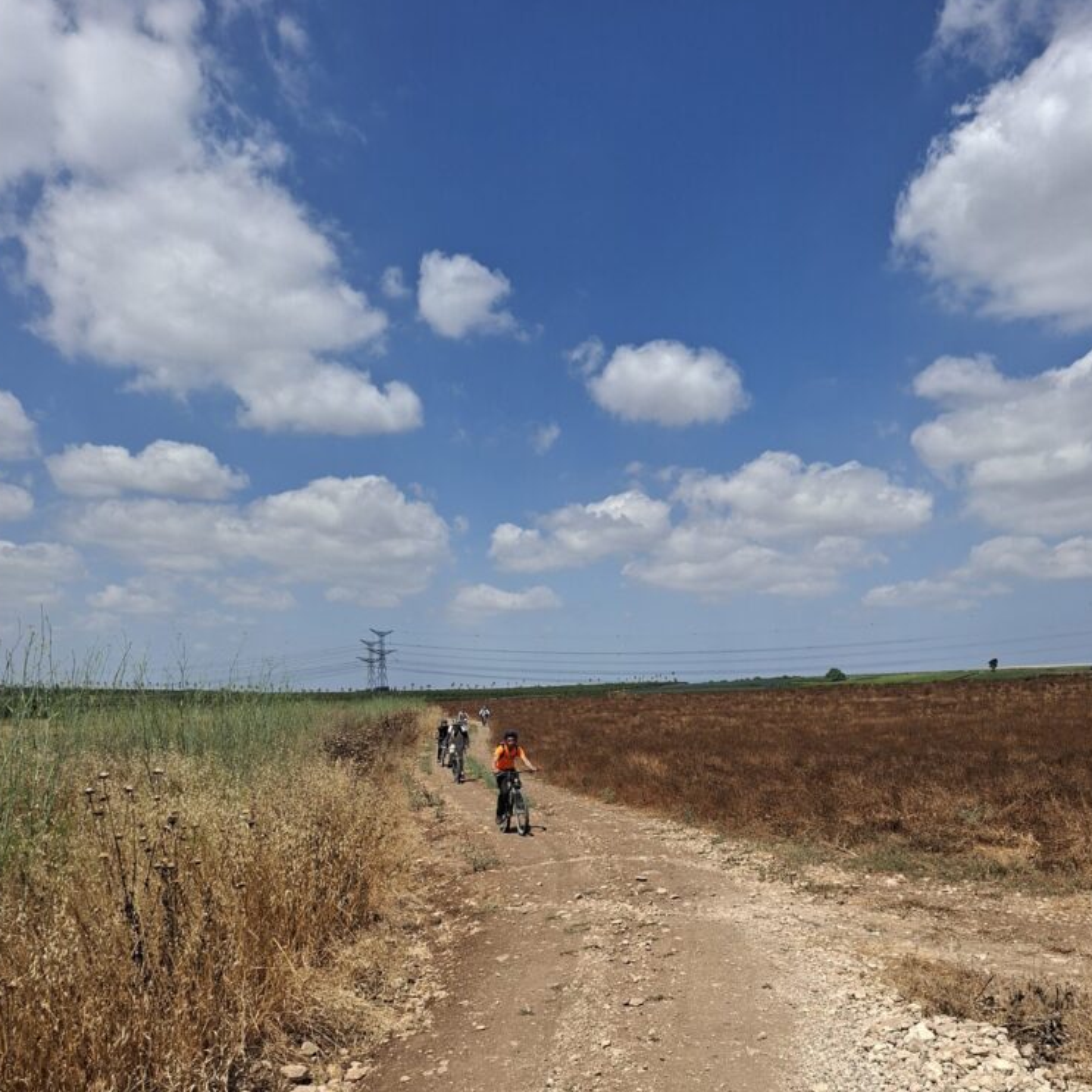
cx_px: 544
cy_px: 741
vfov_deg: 55.9
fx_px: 999
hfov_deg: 57.3
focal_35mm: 28
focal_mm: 5.54
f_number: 1.8
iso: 50
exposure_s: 1/2410
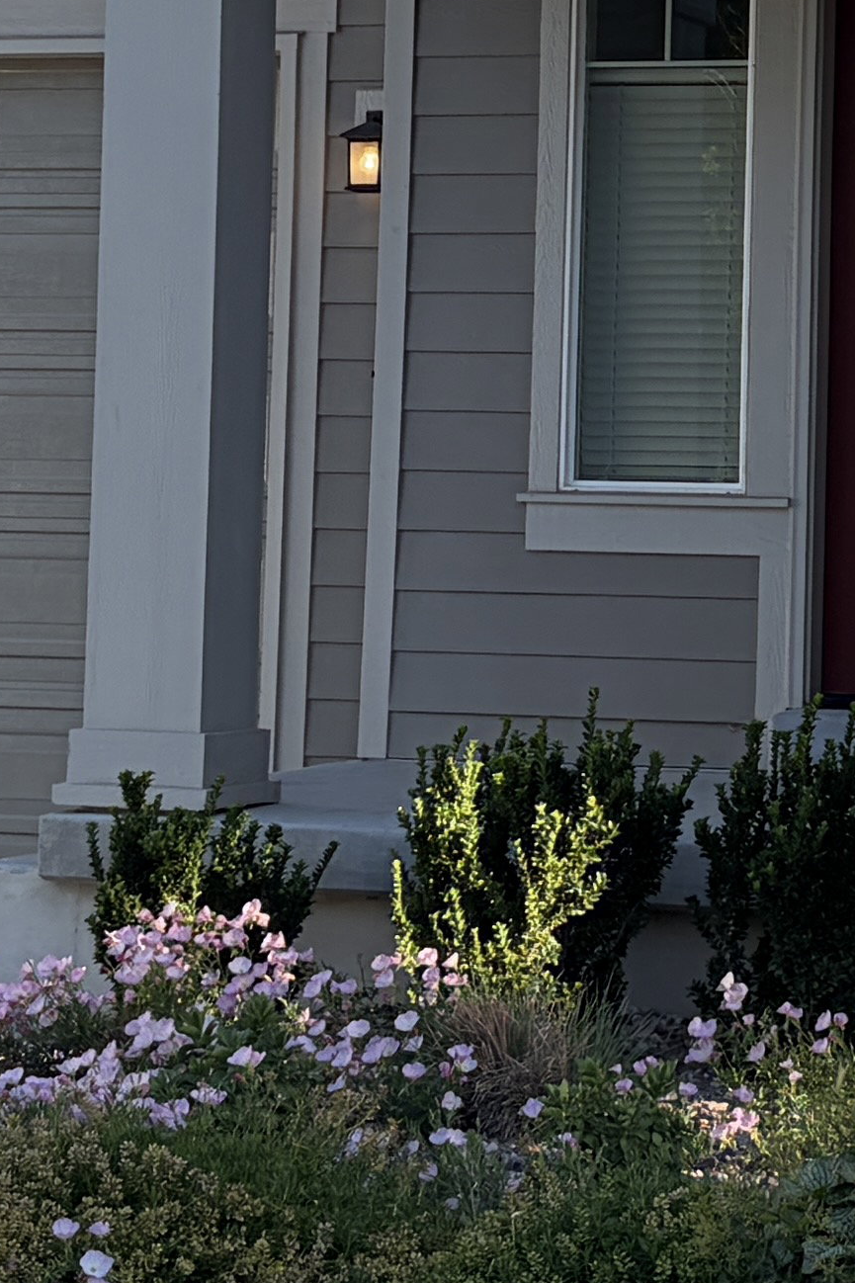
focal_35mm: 119
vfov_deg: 17.0
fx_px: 4240
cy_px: 165
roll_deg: -1.2
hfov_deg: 11.4
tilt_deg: +4.1
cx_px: 880
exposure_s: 1/1155
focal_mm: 5.96
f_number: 1.6
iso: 50
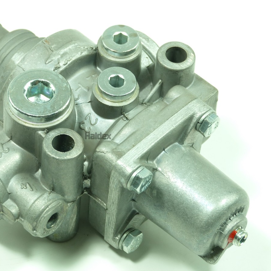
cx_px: 98
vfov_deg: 11.3
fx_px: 1364
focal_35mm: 154
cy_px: 135
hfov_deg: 11.3
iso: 80
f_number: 4
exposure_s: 1/15
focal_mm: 23.5
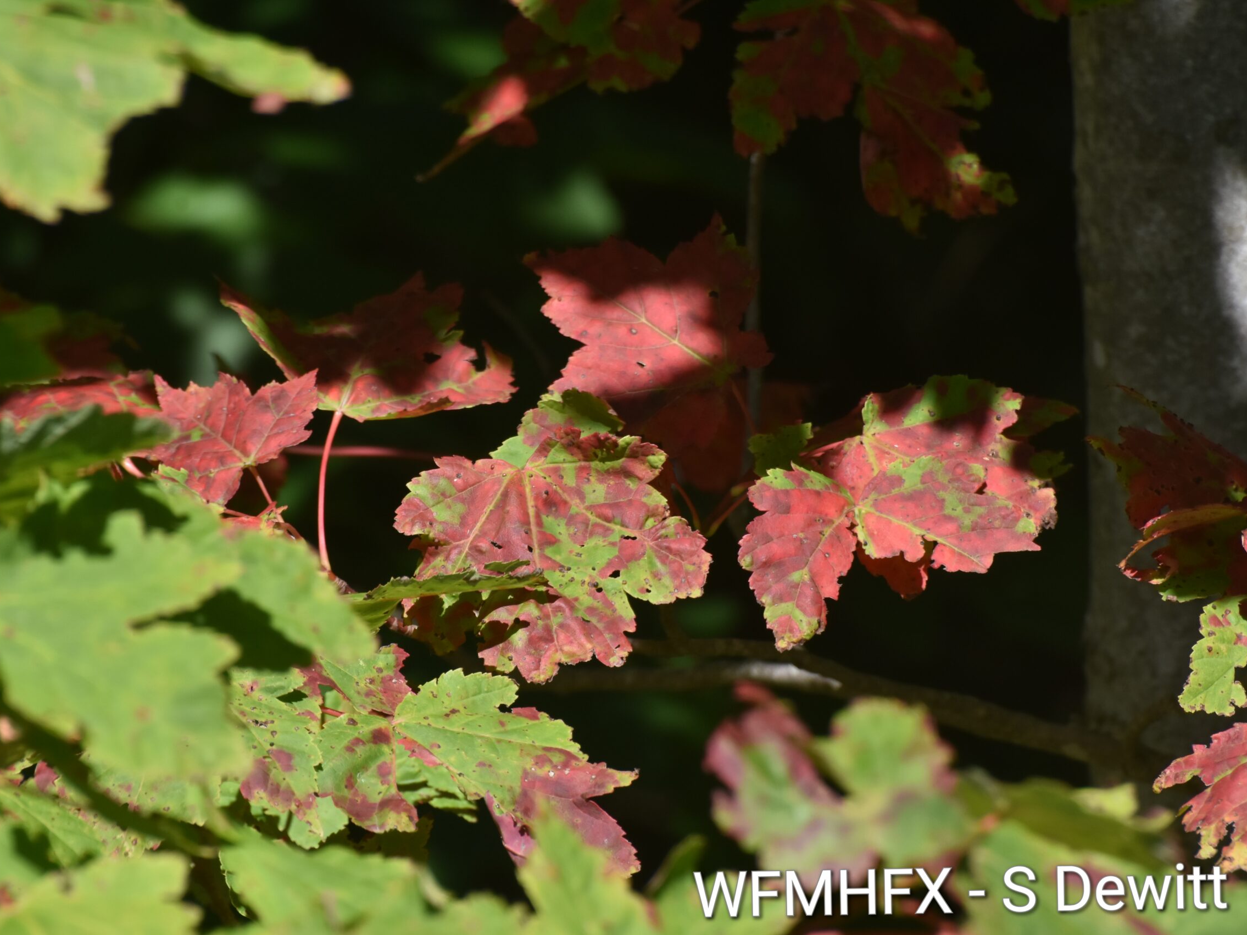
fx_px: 17578
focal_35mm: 488
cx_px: 555
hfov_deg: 4.1
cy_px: 468
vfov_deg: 3.0
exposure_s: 1/833
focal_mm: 300
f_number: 9
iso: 500
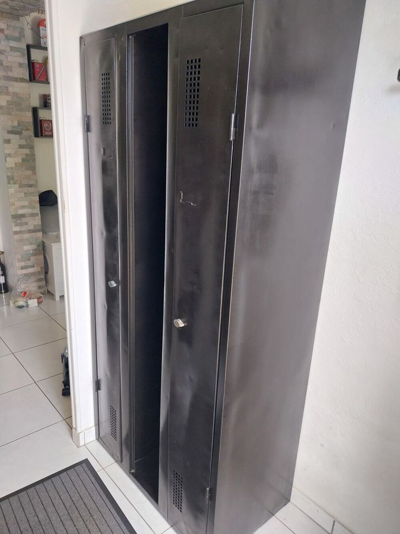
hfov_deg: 53.1
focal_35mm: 26
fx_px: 401
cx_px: 200
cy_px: 267
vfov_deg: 67.3
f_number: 1.8
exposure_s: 1/50
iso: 64
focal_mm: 4
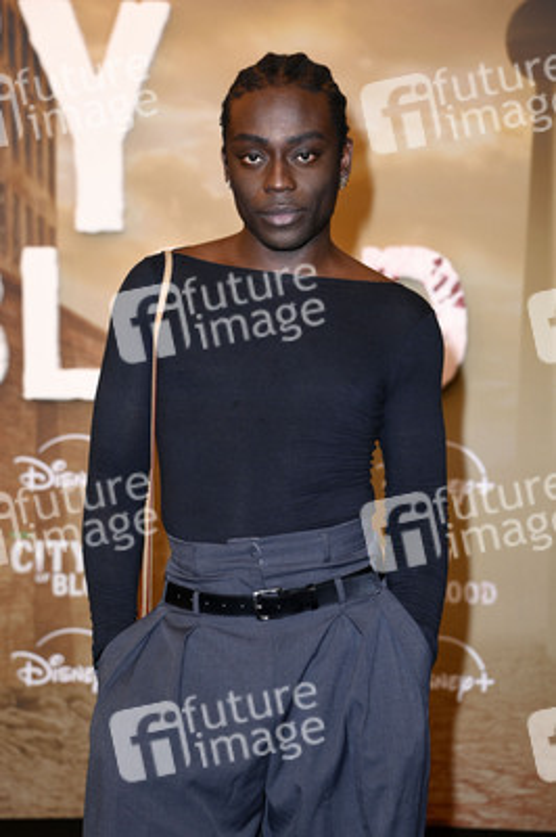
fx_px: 2274
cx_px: 278
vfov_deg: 20.8
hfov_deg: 13.9
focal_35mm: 98
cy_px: 418
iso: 1000
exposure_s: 1/250
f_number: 5.6
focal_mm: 98
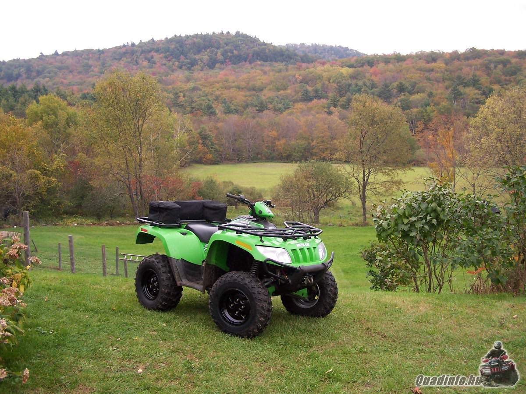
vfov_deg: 37.7
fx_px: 577
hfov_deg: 49.0
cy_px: 197
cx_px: 263
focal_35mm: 38
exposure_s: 1/180
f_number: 2.8
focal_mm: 6.3
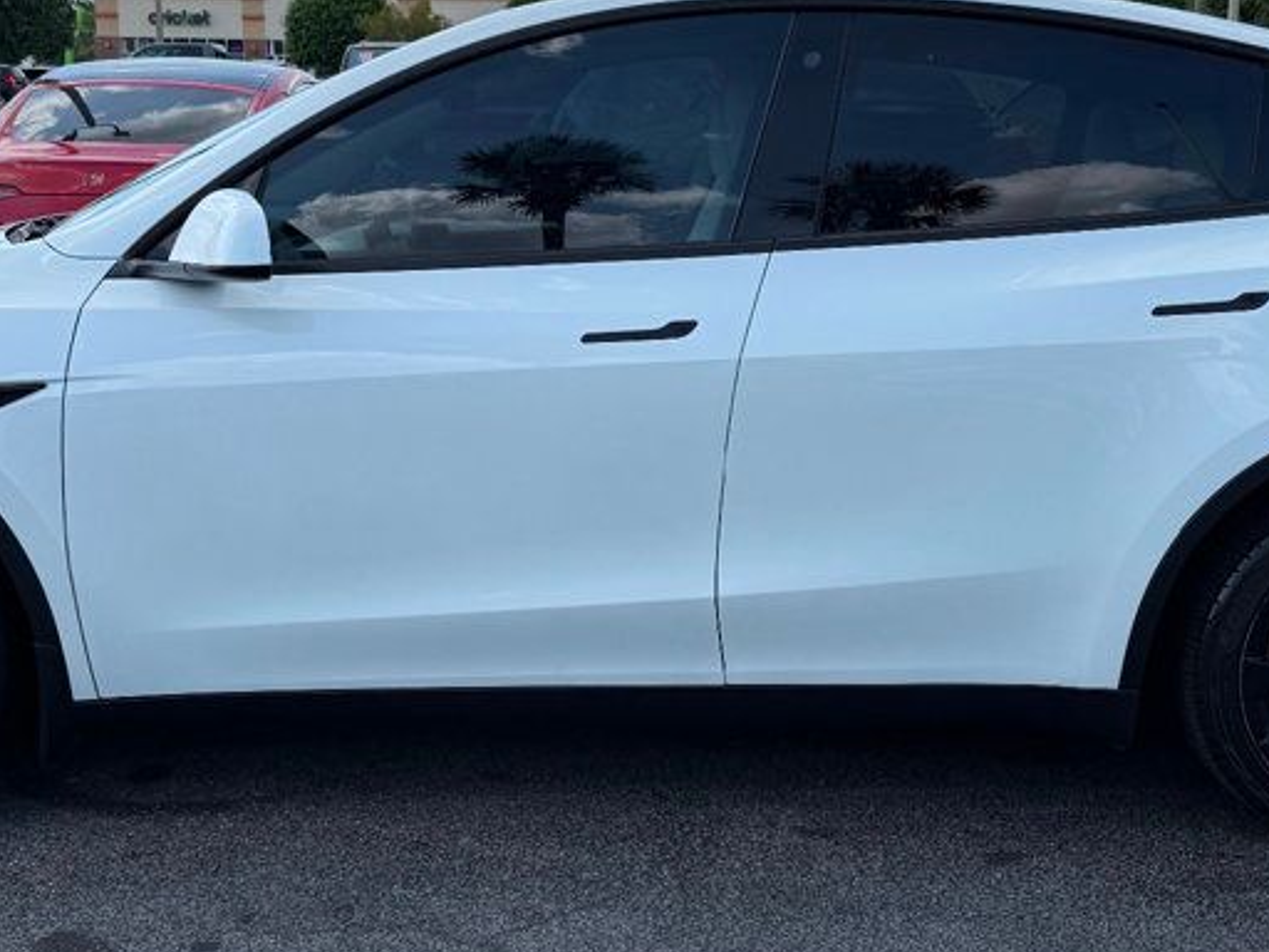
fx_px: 1760
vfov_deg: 30.2
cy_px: 431
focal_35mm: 48
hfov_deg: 39.7
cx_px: 630
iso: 80
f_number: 1.78
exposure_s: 1/3953
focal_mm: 6.76
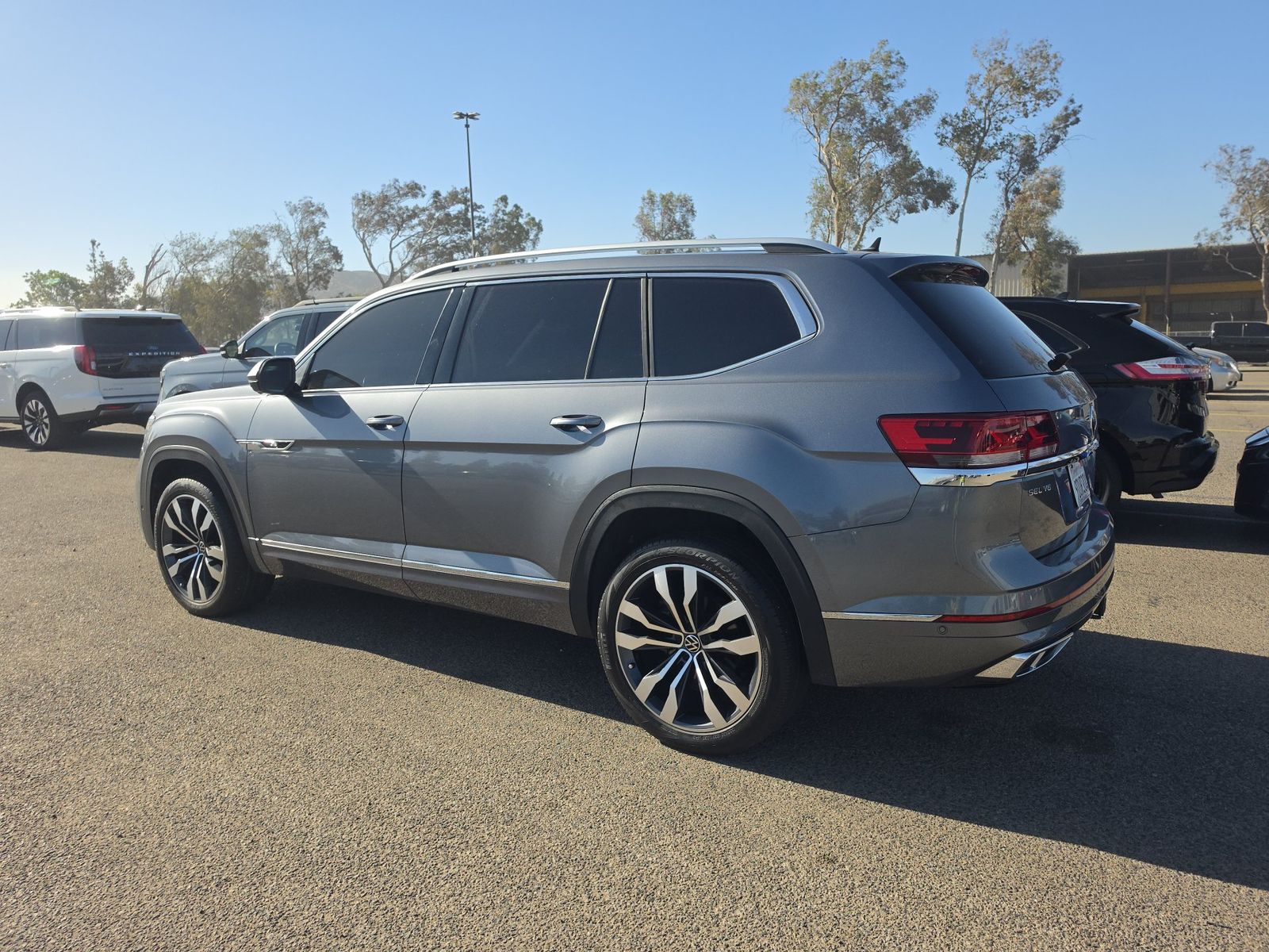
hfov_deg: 73.9
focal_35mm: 23
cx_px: 634
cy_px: 476
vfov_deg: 58.9
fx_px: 843
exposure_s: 1/4538
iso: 64
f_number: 1.4
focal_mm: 6.5
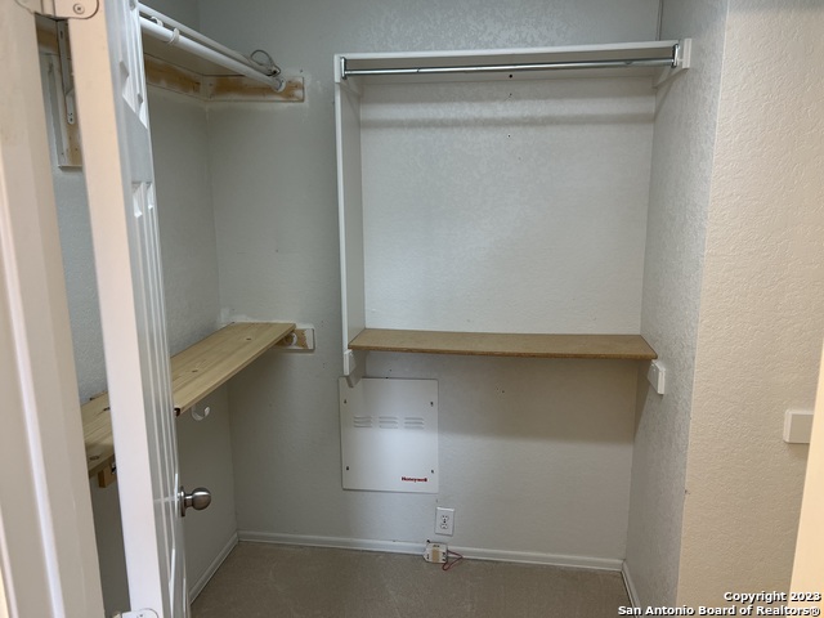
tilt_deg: -11.4
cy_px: 309
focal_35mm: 26
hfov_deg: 67.3
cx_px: 412
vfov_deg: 53.1
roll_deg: +0.1
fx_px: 619
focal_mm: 5.7
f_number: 1.5
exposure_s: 1/60
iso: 80
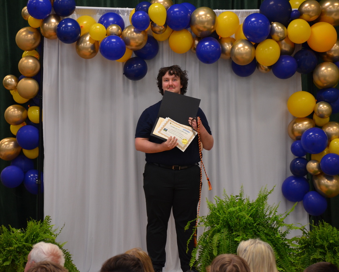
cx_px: 159
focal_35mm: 180
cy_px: 135
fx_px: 1802
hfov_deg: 10.7
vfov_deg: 8.6
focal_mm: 105
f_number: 5.6
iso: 800
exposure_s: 1/30
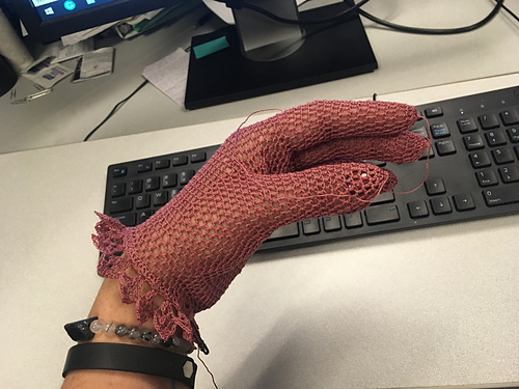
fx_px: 435
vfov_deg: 48.2
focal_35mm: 29
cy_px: 194
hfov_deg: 61.7
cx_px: 260
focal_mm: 4.15
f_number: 2.2
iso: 160
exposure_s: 1/30
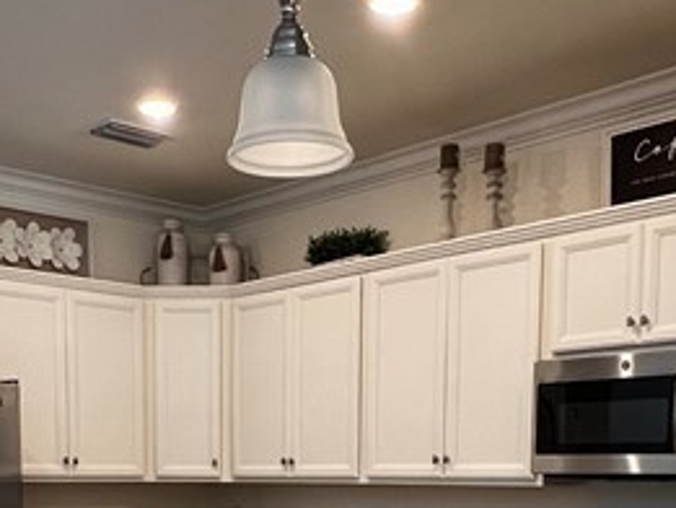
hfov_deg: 37.3
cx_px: 267
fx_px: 996
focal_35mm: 51
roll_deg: +0.0
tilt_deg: -6.7
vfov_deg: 25.9
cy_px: 591
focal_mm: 1.57
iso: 250
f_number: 1.8
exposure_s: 1/120
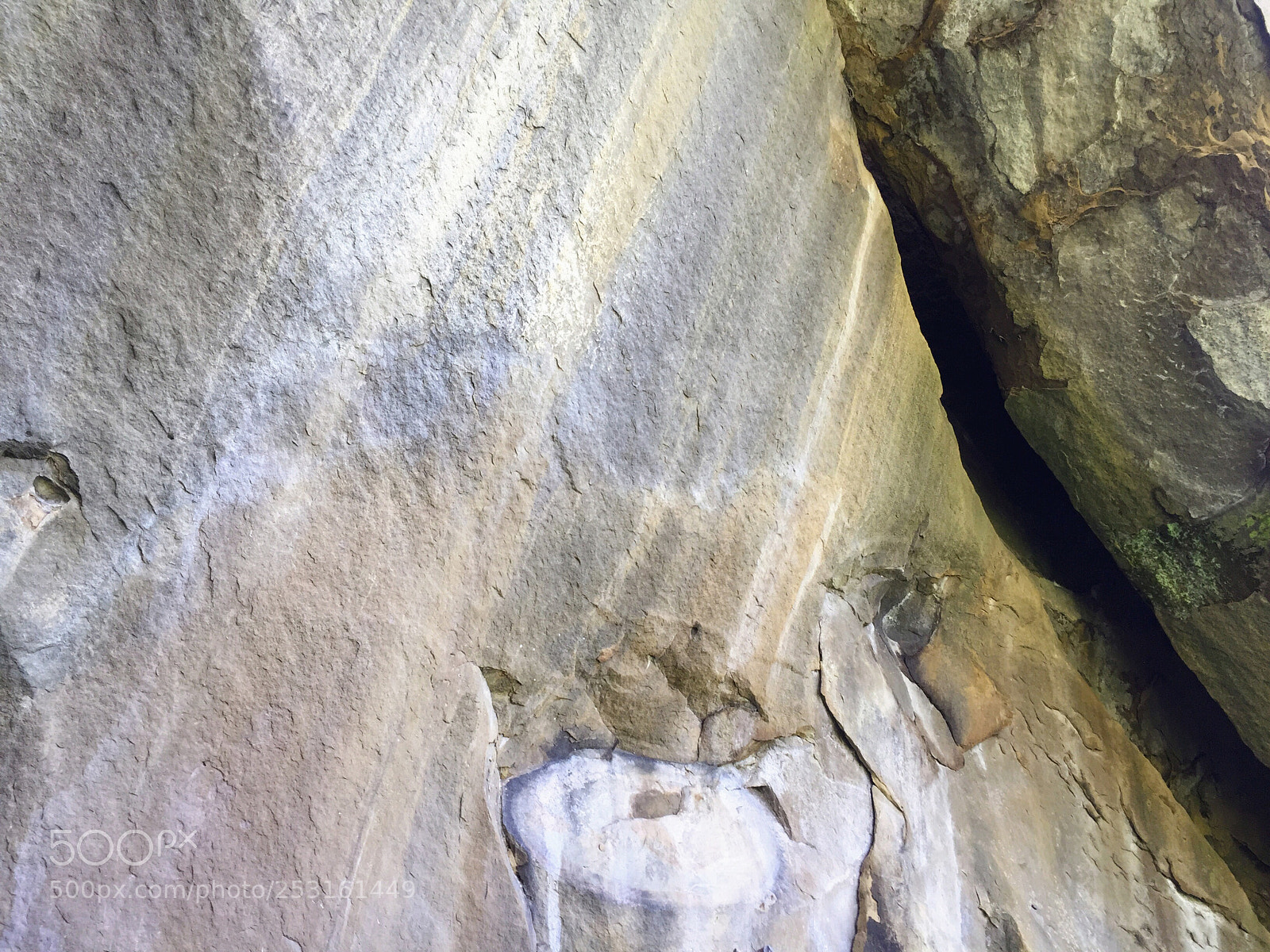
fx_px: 1064
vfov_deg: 48.2
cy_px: 476
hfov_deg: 61.7
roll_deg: +2.8
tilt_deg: +36.1
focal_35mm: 29
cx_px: 635
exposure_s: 1/100
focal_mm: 4.15
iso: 50
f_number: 2.2
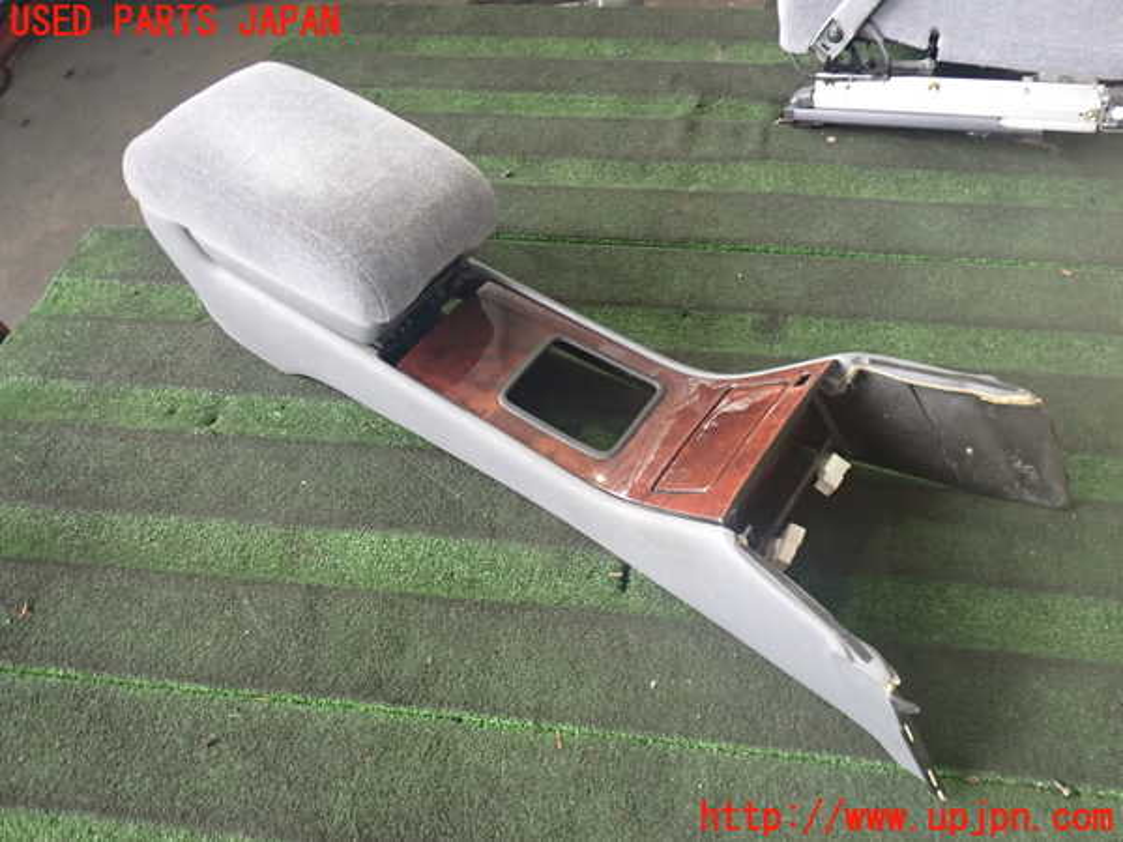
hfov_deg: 60.0
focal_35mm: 30
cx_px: 562
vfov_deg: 46.8
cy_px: 421
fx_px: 973
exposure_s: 1/30
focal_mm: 5.4
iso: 250
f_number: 2.3
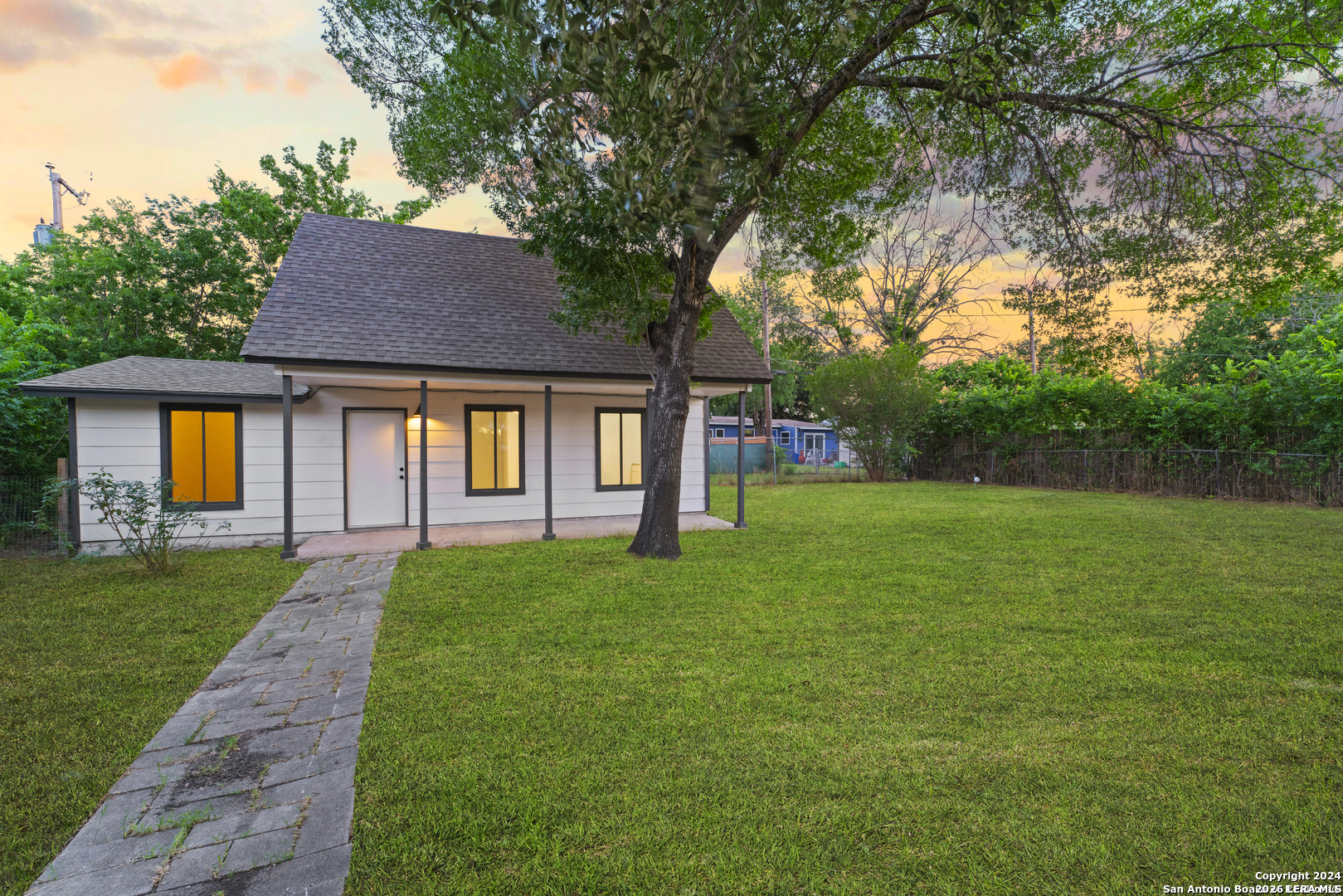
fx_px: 563
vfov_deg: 77.0
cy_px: 448
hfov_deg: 100.0
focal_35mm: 15
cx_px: 672
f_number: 9
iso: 1000
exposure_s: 1/4
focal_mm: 15.1
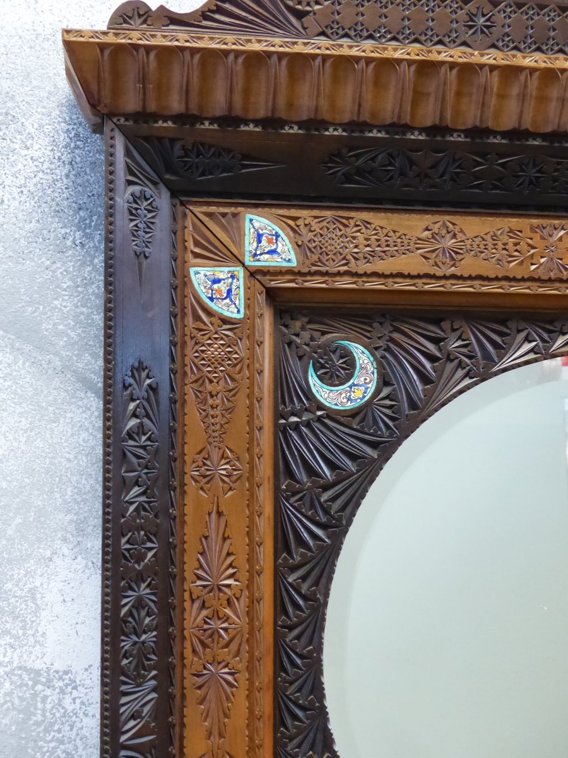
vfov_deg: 42.1
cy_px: 379
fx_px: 985
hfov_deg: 32.2
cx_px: 284
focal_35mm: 45
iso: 800
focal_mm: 8.1
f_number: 2.8
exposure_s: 1/50
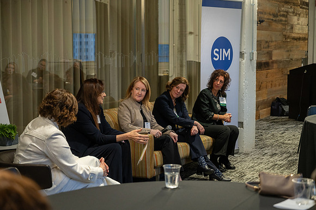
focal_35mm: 70
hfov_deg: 28.9
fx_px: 614
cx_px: 158
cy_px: 105
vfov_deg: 19.4
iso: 1600
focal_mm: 70
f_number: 4
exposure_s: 1/50
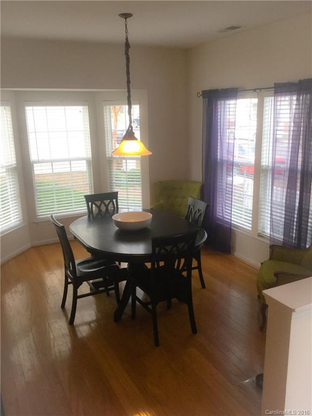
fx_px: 373
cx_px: 156
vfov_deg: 58.4
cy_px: 208
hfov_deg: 45.4
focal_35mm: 31
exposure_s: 1/40
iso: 32
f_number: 2.4
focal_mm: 3.3
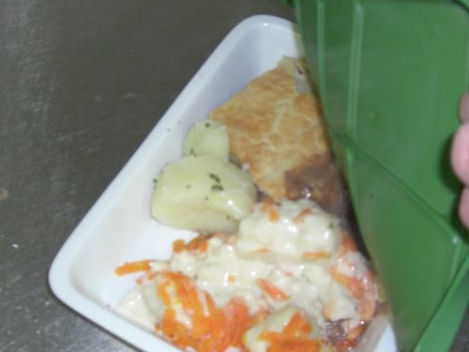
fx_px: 840
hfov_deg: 31.1
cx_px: 281
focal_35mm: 62
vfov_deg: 23.7
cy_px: 188
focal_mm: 7.9
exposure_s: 1/60
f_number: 2.8
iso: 200
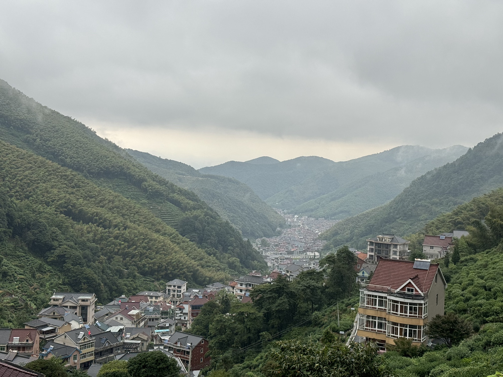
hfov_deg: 39.7
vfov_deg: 30.3
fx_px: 697
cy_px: 188
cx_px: 252
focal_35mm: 48
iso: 64
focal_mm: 6.86
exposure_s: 1/593
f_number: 1.78
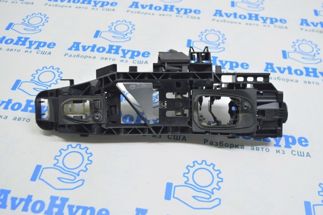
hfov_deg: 53.2
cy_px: 108
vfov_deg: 36.8
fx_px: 323
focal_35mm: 36
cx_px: 162
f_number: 5.6
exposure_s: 1/20
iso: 400
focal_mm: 24
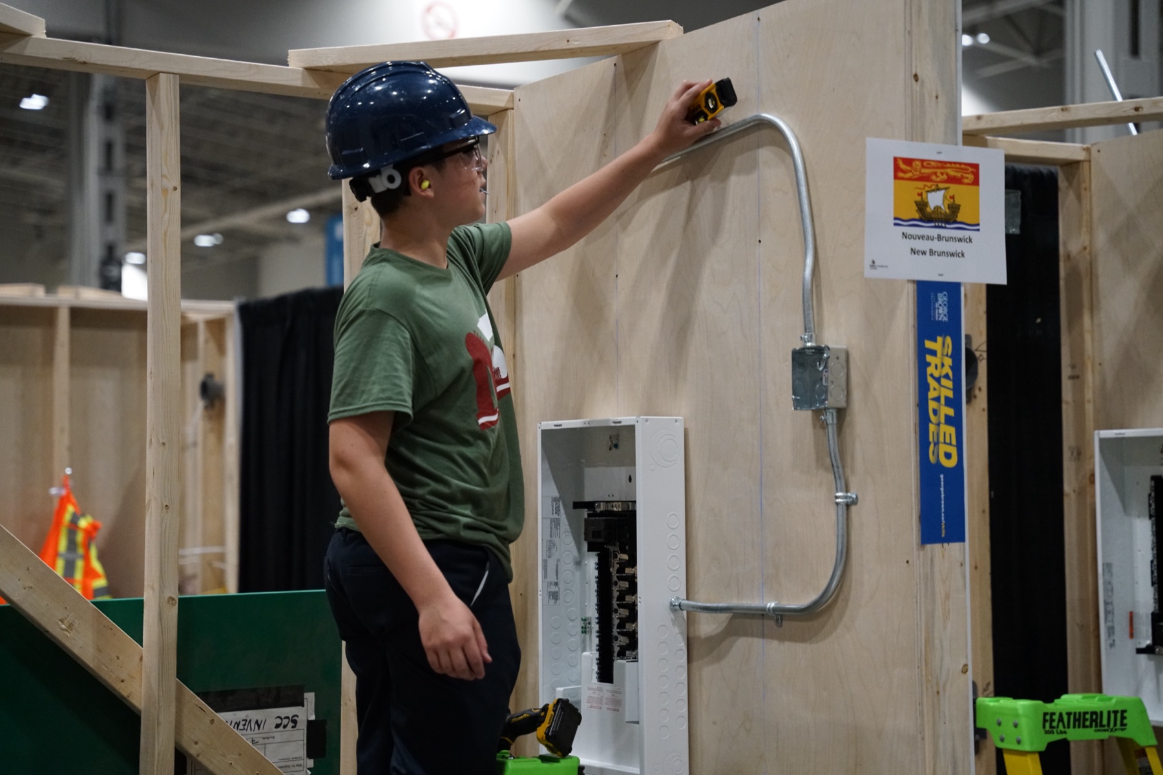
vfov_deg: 19.5
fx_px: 2261
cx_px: 582
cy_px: 388
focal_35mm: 70
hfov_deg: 28.8
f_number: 2.8
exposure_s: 1/200
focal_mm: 70
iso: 4000
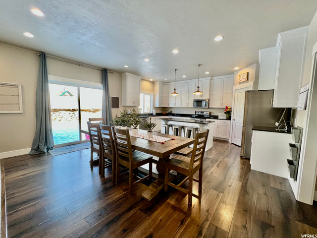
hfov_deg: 106.2
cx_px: 158
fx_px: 119
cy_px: 119
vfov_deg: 89.9
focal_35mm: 13
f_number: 1.8
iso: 100
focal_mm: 1.57
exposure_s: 1/120
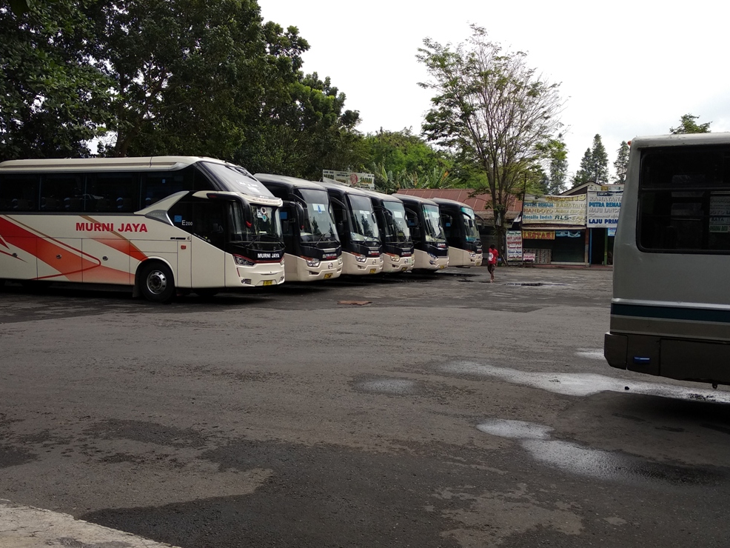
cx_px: 362
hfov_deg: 65.3
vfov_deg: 51.4
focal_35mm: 27
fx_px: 570
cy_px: 273
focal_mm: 3.81
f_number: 2.2
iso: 125
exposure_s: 1/484
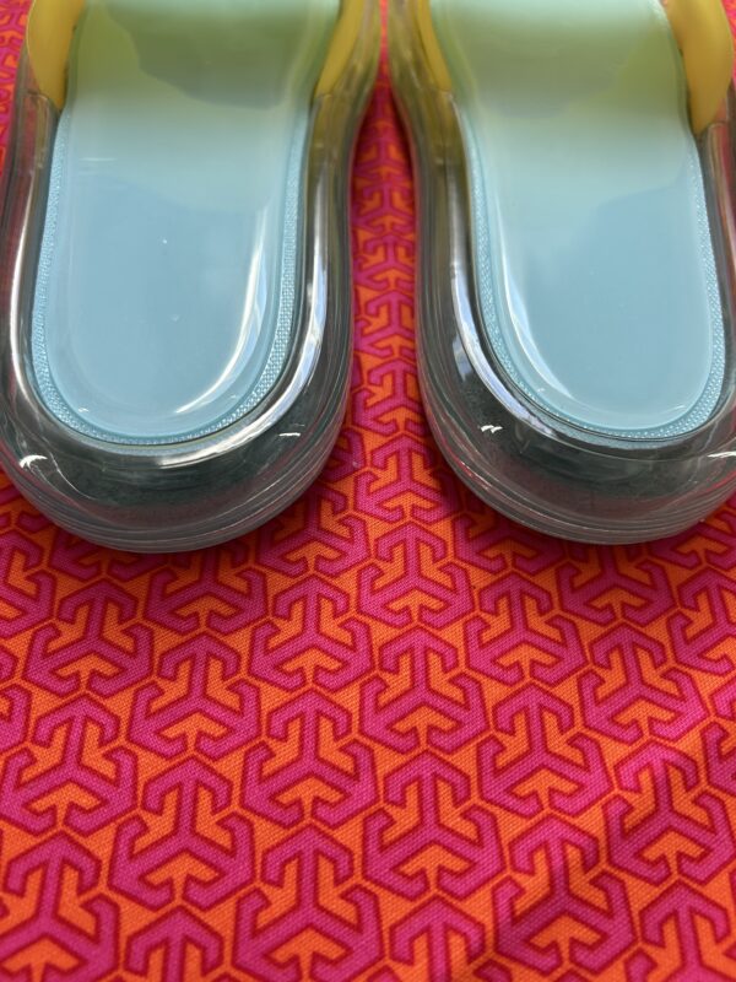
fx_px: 737
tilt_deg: -57.7
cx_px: 368
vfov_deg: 67.3
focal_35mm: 26
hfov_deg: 53.1
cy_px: 491
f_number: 1.5
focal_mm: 5.7
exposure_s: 1/121
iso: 64
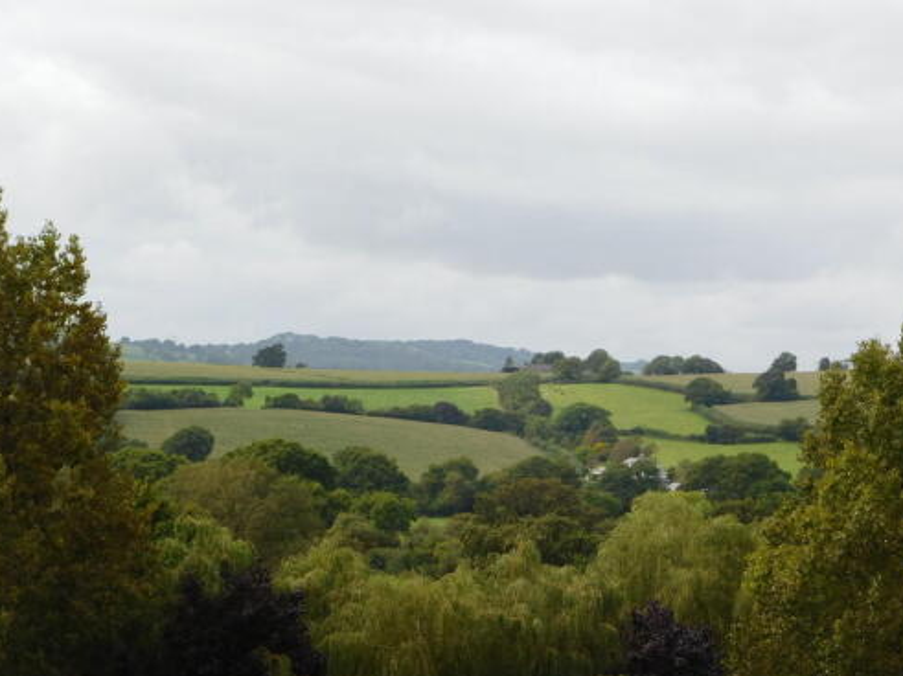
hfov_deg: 20.7
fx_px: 2478
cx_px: 494
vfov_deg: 15.5
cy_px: 385
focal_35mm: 95
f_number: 4.4
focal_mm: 14.2
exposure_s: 1/500
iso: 125
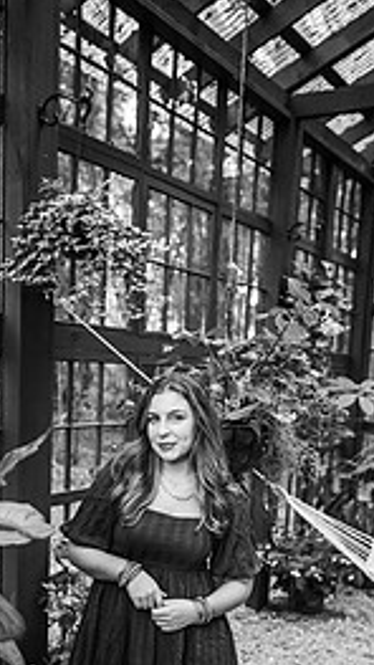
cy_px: 511
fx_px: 758
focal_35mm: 43
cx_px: 164
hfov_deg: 27.7
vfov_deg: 45.5
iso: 400
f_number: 2.2
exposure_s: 1/320
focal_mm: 24
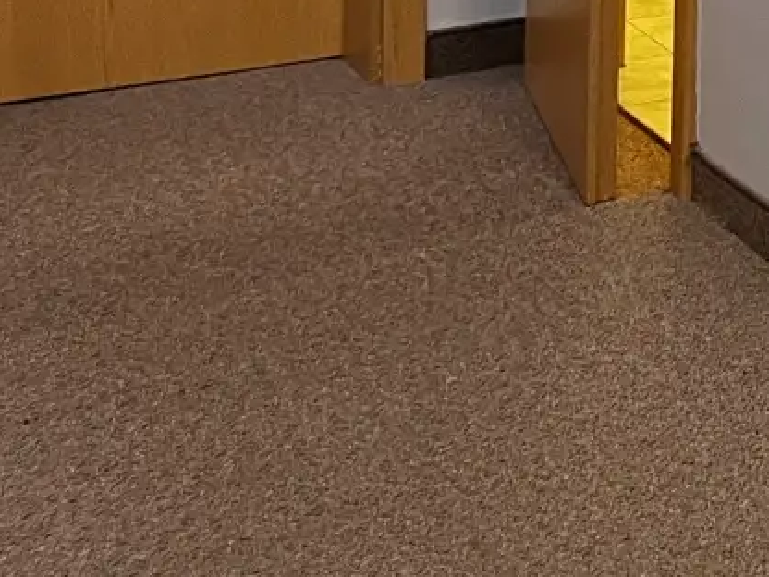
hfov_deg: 13.3
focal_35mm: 120
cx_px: 1684
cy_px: -666
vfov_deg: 11.0
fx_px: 2666
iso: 125
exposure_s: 1/50
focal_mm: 5.1
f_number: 1.6
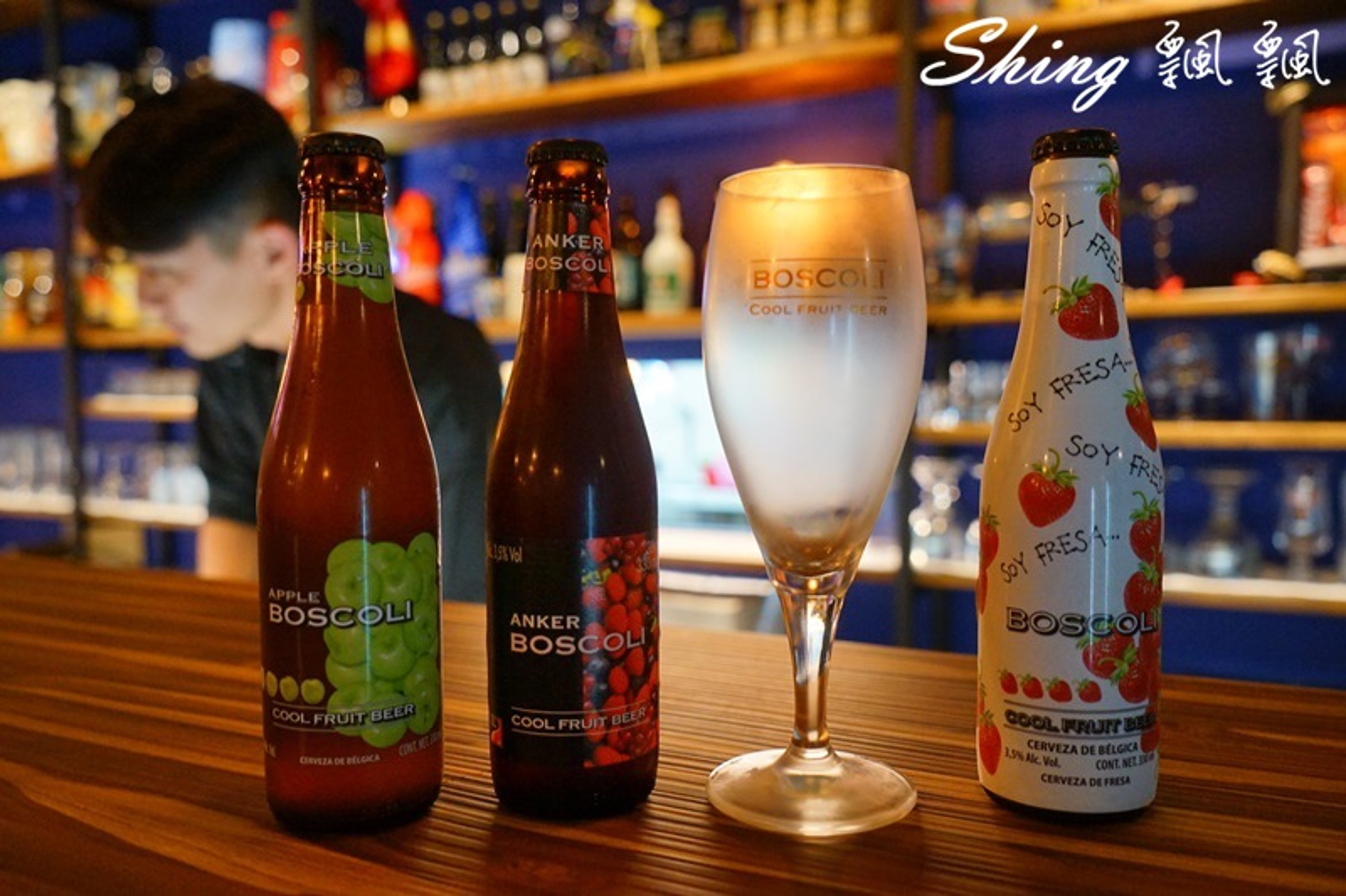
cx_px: 673
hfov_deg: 63.7
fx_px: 1084
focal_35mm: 29
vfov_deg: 44.9
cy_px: 448
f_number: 4
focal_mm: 29
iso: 2500
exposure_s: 1/60
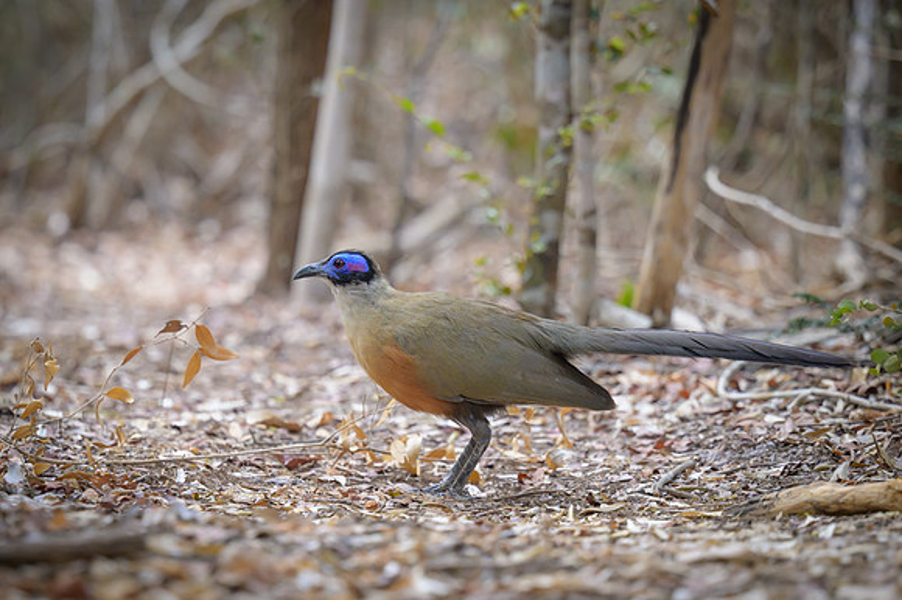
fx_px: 4870
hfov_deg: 10.6
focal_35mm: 195
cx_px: 351
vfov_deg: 7.1
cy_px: 243
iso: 1000
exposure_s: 1/1250
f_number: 2.8
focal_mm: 115
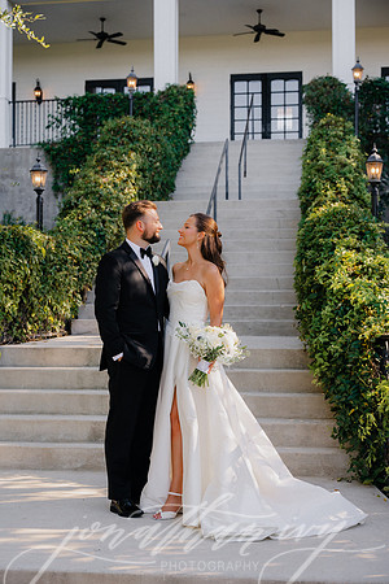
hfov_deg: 25.5
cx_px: 194
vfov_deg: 37.5
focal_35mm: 53
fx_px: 859
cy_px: 292
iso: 200
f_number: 3.5
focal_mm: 53
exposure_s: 1/1000
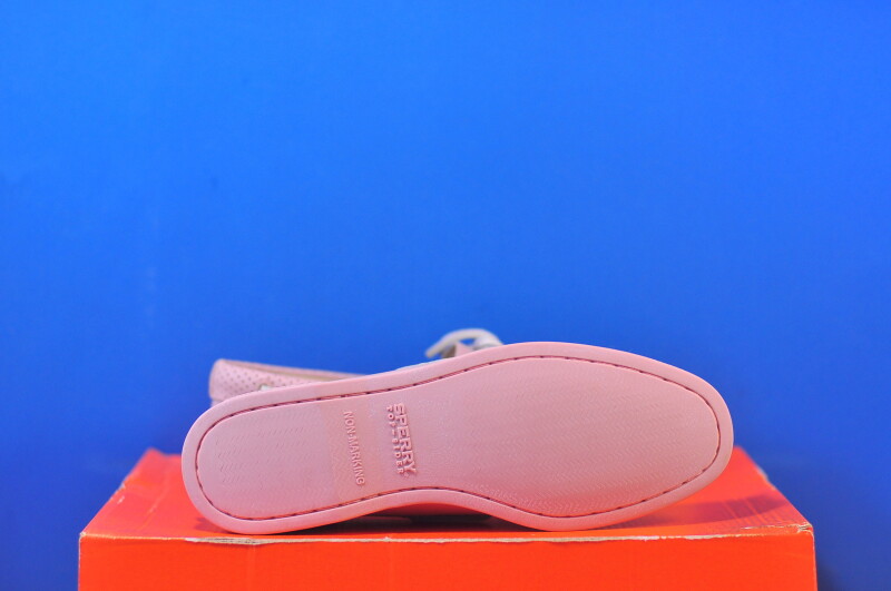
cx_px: 446
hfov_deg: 27.0
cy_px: 296
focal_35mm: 75
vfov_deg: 18.1
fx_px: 1854
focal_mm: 50
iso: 250
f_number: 2.2
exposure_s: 1/320
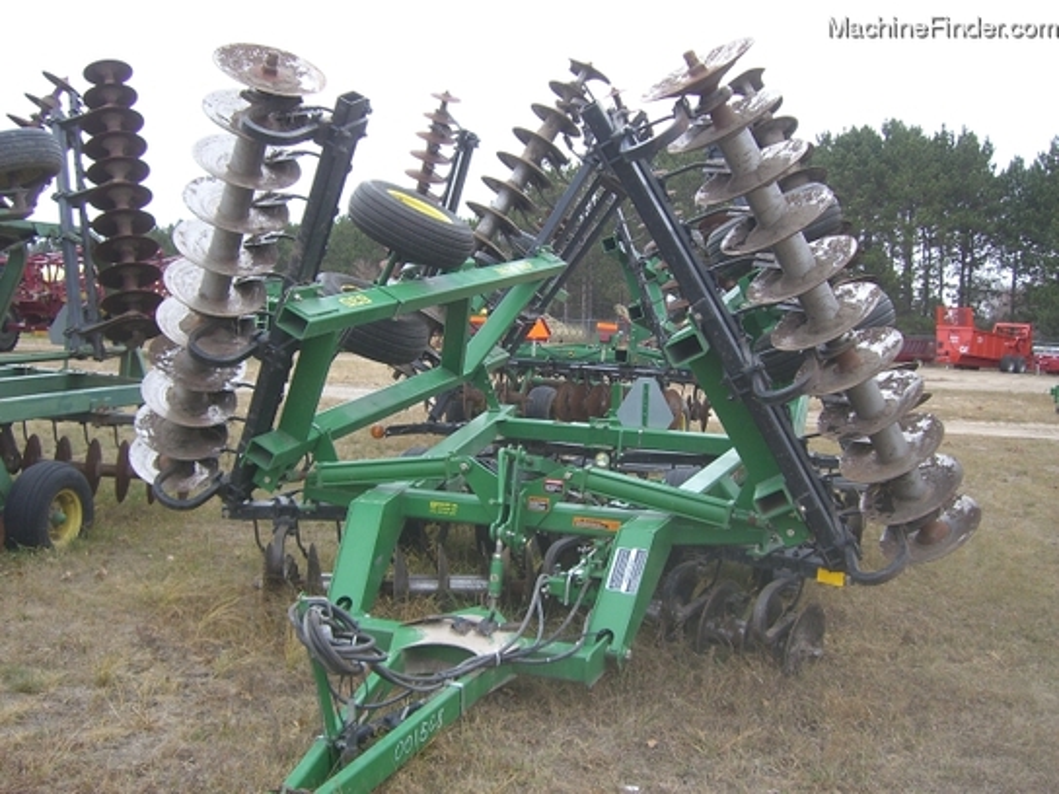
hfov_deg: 49.0
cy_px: 397
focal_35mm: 38
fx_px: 1163
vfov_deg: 37.7
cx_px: 530
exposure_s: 1/200
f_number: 2.7
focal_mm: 6.2
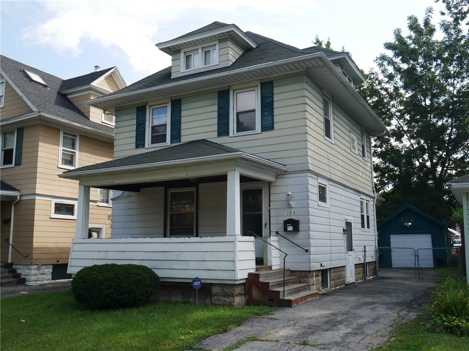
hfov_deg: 51.4
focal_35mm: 36
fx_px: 488
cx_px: 234
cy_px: 176
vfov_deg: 39.7
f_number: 7.1
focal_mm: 18
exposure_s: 1/250
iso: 200
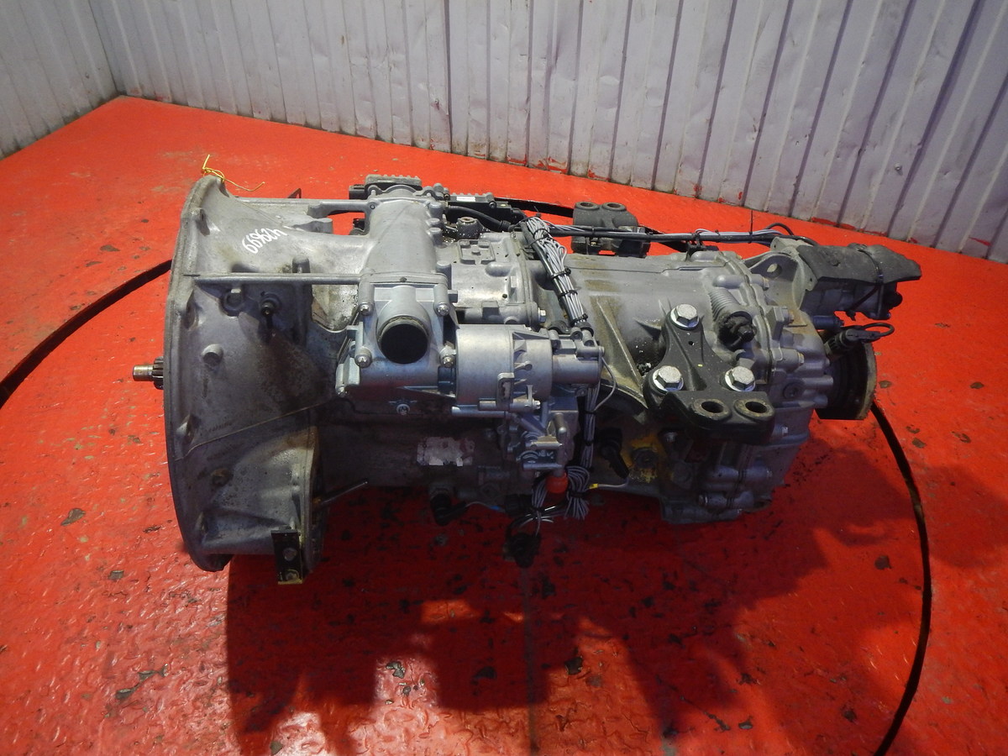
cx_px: 504
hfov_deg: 63.4
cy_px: 378
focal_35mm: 28
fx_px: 815
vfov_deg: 49.7
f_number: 3.9
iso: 400
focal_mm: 5
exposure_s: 1/25
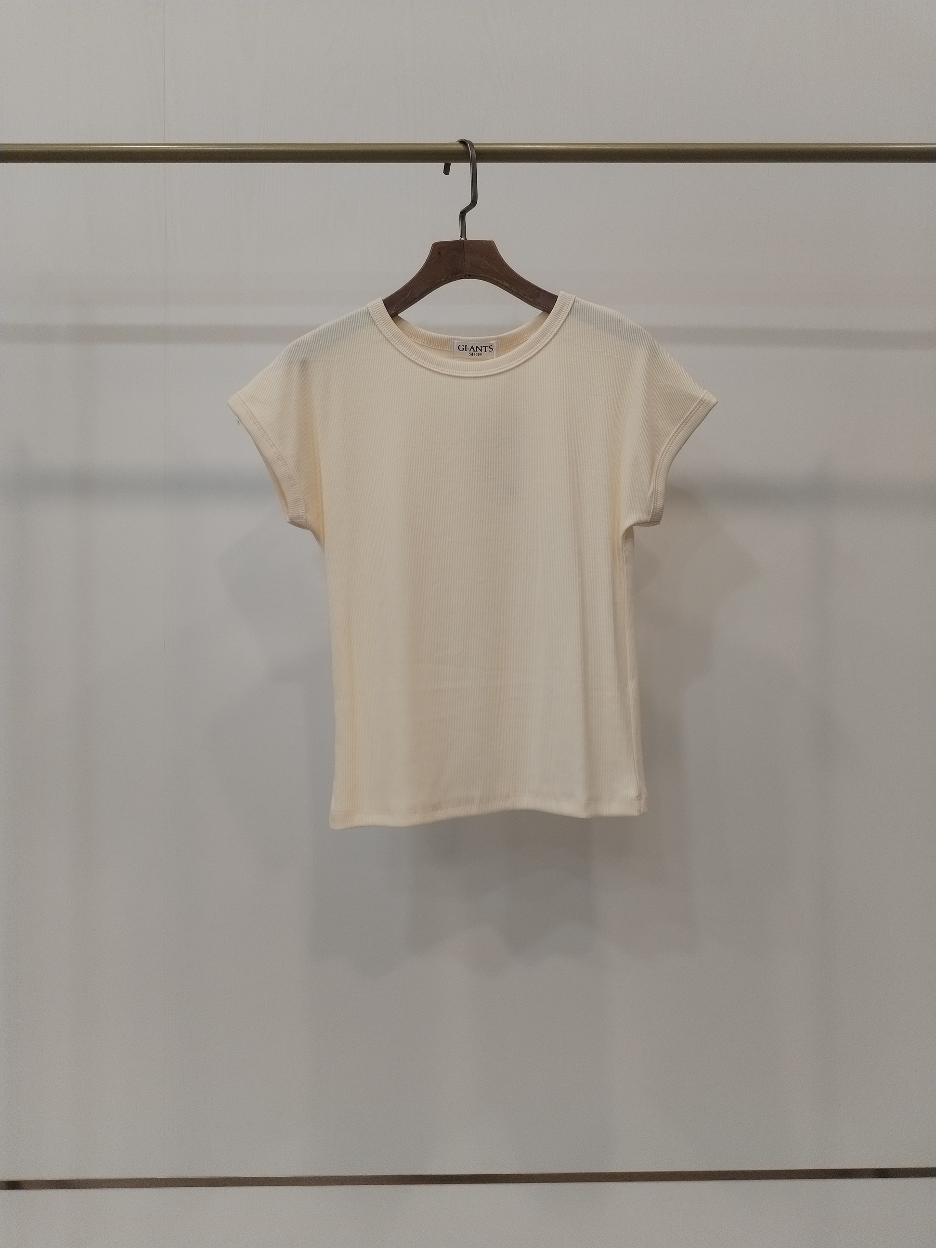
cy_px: 624
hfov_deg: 48.2
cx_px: 468
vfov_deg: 61.7
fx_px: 1046
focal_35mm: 29
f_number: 1.8
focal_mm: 4.75
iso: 186
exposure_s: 1/60
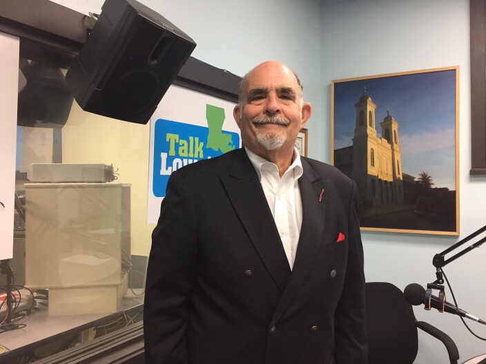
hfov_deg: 61.7
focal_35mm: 29
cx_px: 243
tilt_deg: -0.1
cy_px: 182
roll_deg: -0.5
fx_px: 407
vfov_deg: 48.2
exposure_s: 1/30
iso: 50
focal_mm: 4.15
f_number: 2.2
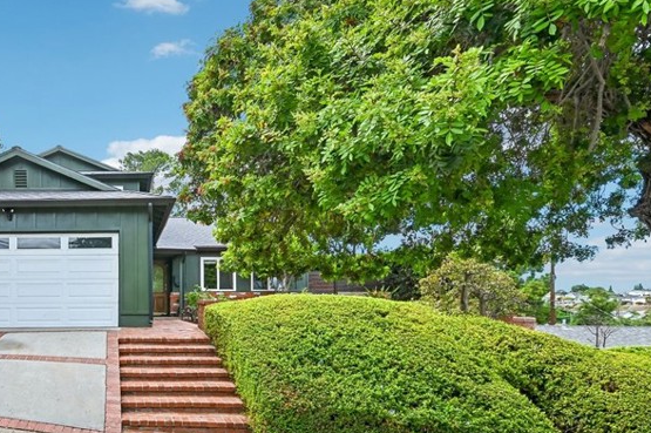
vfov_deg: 51.6
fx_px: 434
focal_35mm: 24
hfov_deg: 66.3
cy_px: 303
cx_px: 121
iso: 250
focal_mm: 13
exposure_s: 1/20
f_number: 22
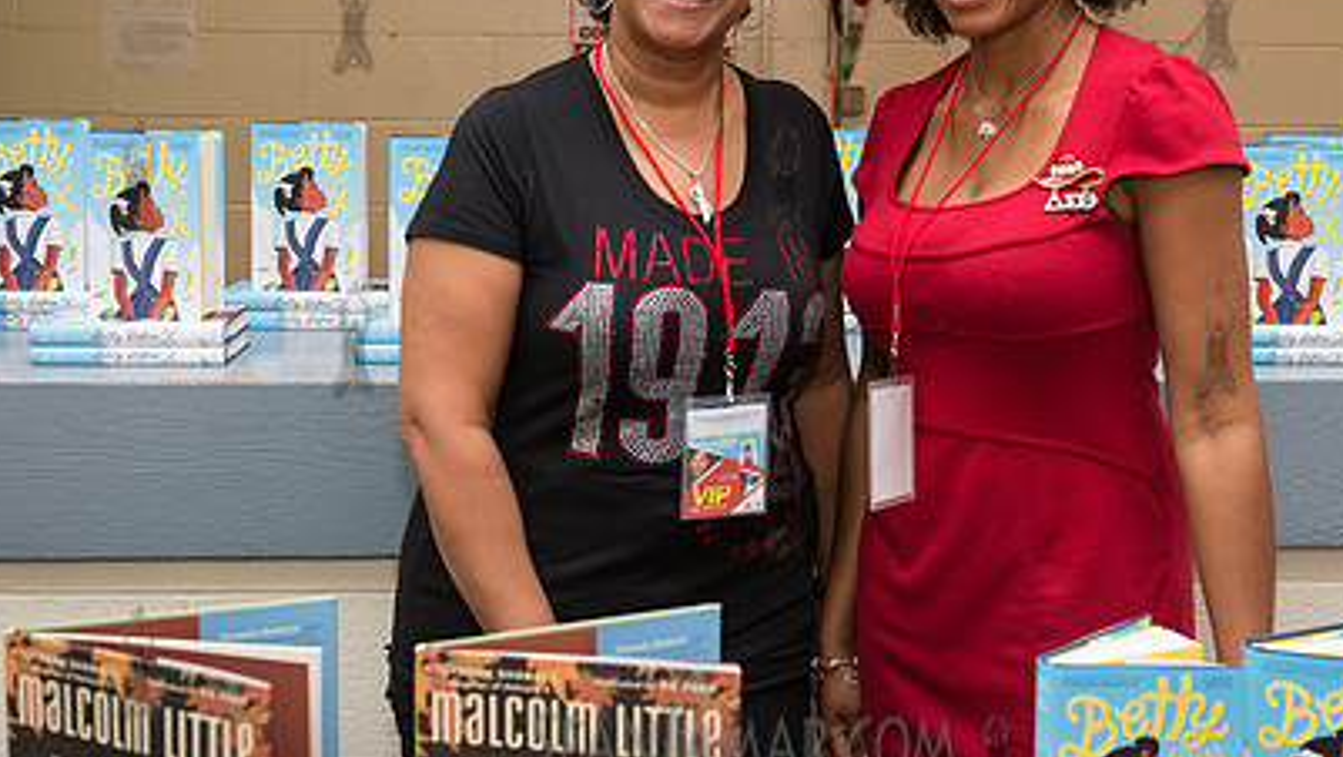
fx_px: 1888
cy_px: 176
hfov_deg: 39.0
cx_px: 784
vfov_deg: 22.4
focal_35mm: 53
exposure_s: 1/500
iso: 500
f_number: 4
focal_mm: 35
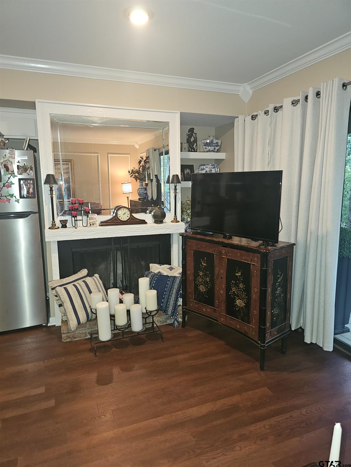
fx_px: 311
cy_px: 234
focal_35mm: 23
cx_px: 176
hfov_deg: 58.9
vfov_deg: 73.9
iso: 200
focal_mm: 6.3
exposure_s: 1/9.99
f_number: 1.7
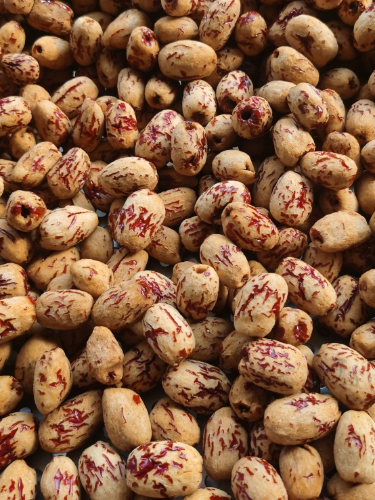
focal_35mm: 39
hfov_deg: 36.8
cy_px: 193
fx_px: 563
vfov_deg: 47.5
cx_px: 202
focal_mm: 5.56
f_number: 1.6
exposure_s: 1/304
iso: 50
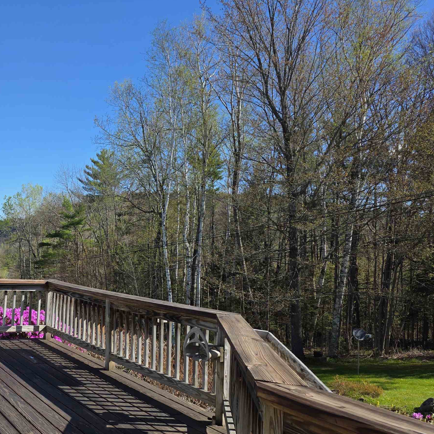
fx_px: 496
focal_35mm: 35
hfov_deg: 44.2
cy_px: 257
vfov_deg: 47.0
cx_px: 68
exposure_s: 1/3550
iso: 80
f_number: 1.7
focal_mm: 6.3
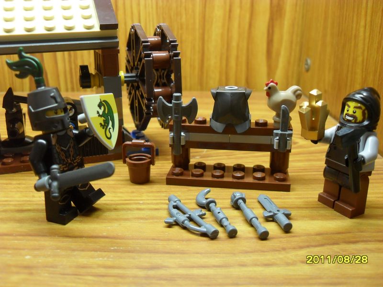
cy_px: 144
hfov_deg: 52.6
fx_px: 387
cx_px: 192
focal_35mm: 35
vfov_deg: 40.7
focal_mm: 6.2
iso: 200
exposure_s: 1/15
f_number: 2.8
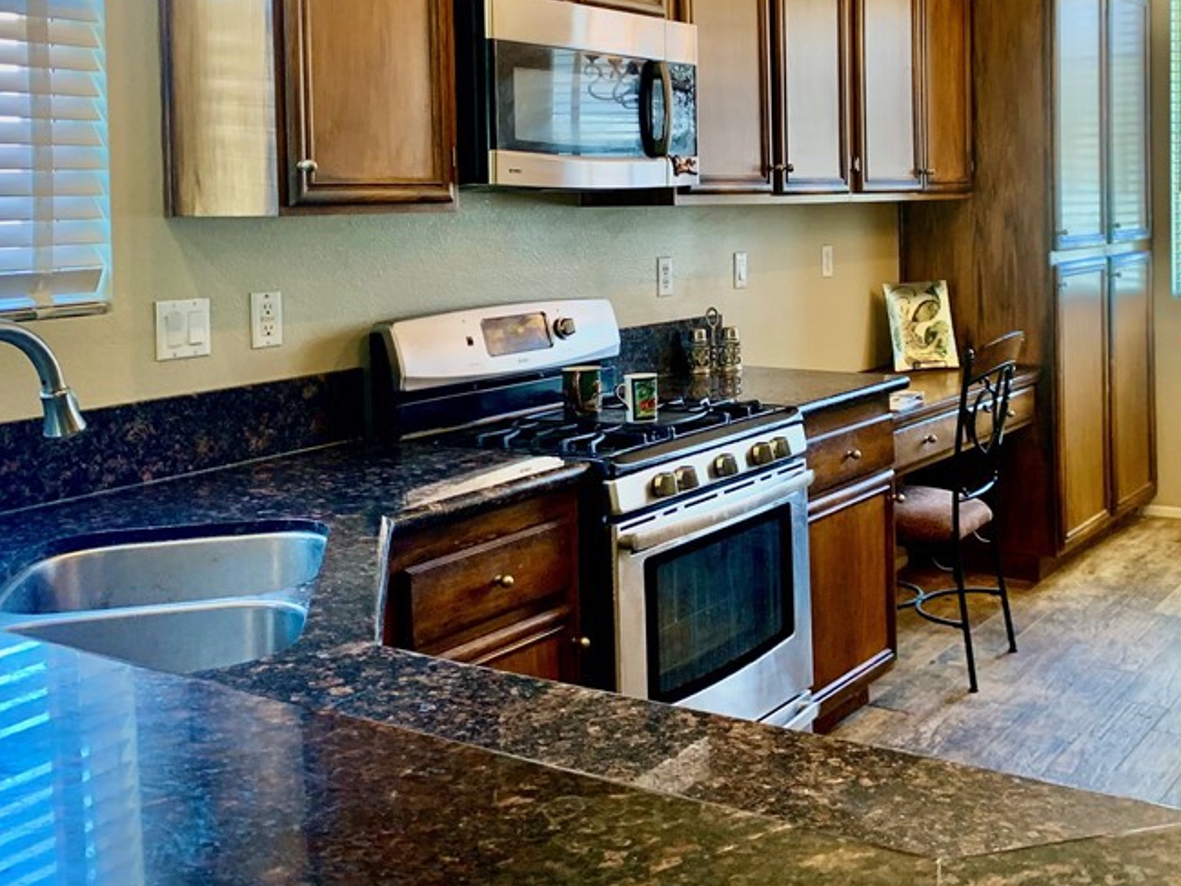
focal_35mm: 41
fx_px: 1399
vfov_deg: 34.5
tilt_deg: -0.9
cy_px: 237
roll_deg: +0.6
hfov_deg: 45.0
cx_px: 799
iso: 125
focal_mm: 4.25
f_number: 1.8
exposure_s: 1/60
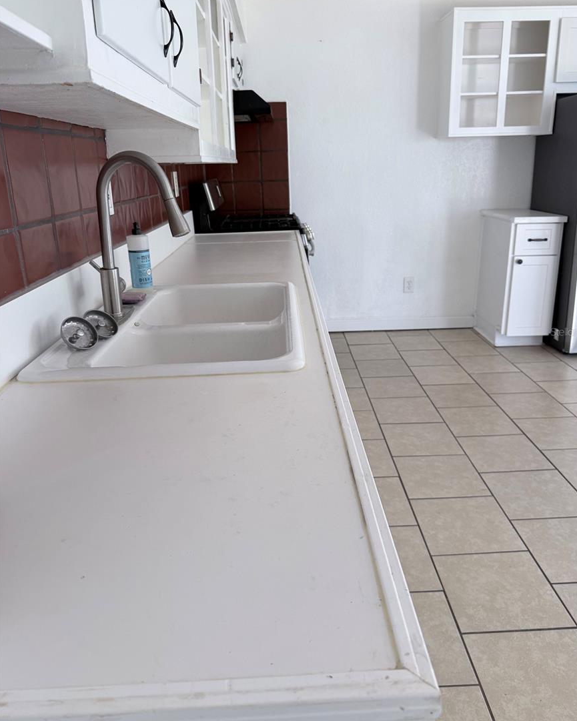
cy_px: 331
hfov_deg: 54.9
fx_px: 555
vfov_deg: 65.9
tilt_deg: -16.3
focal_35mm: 26
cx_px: 298
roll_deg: +2.4
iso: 125
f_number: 1.78
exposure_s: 1/121
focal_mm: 6.76
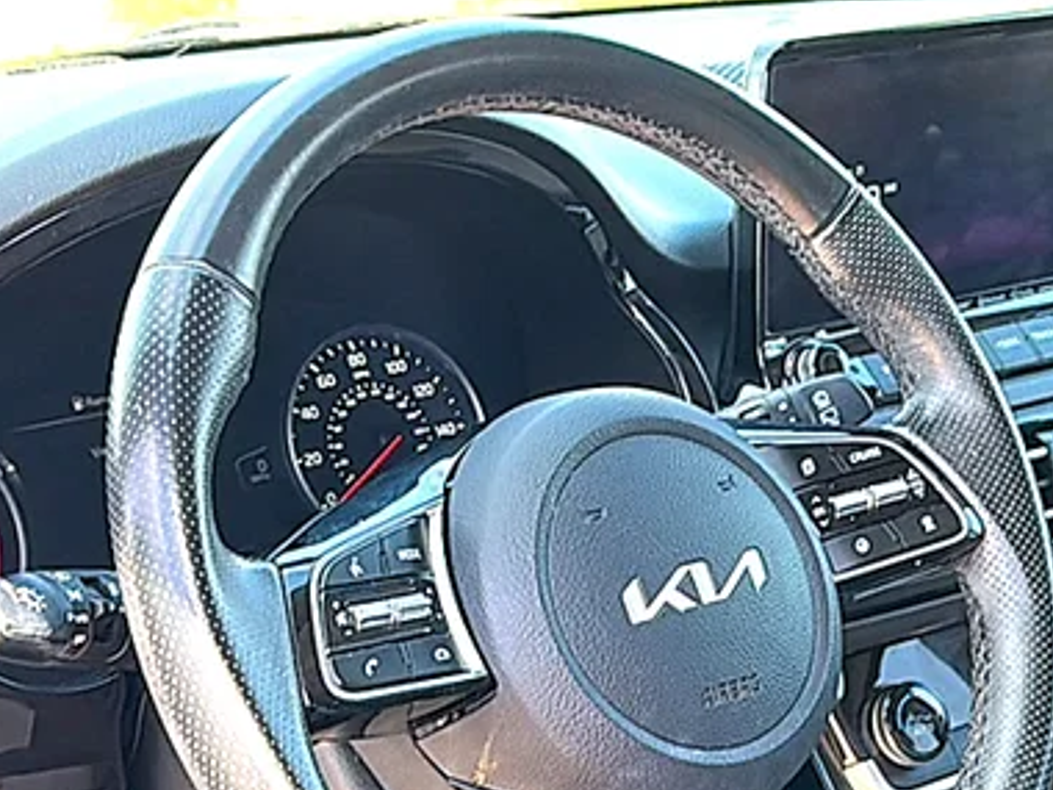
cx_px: 851
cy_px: 650
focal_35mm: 70
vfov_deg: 20.7
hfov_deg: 27.2
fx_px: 2129
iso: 125
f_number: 1.78
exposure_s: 1/264
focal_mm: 6.86
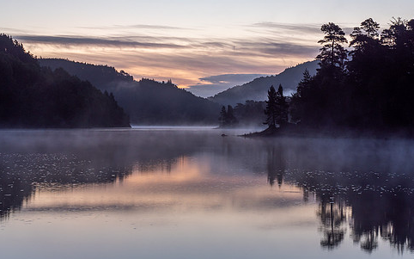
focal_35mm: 102
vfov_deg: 12.8
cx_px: 247
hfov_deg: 20.4
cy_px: 83
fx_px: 1151
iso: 200
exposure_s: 1
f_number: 7.1
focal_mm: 40
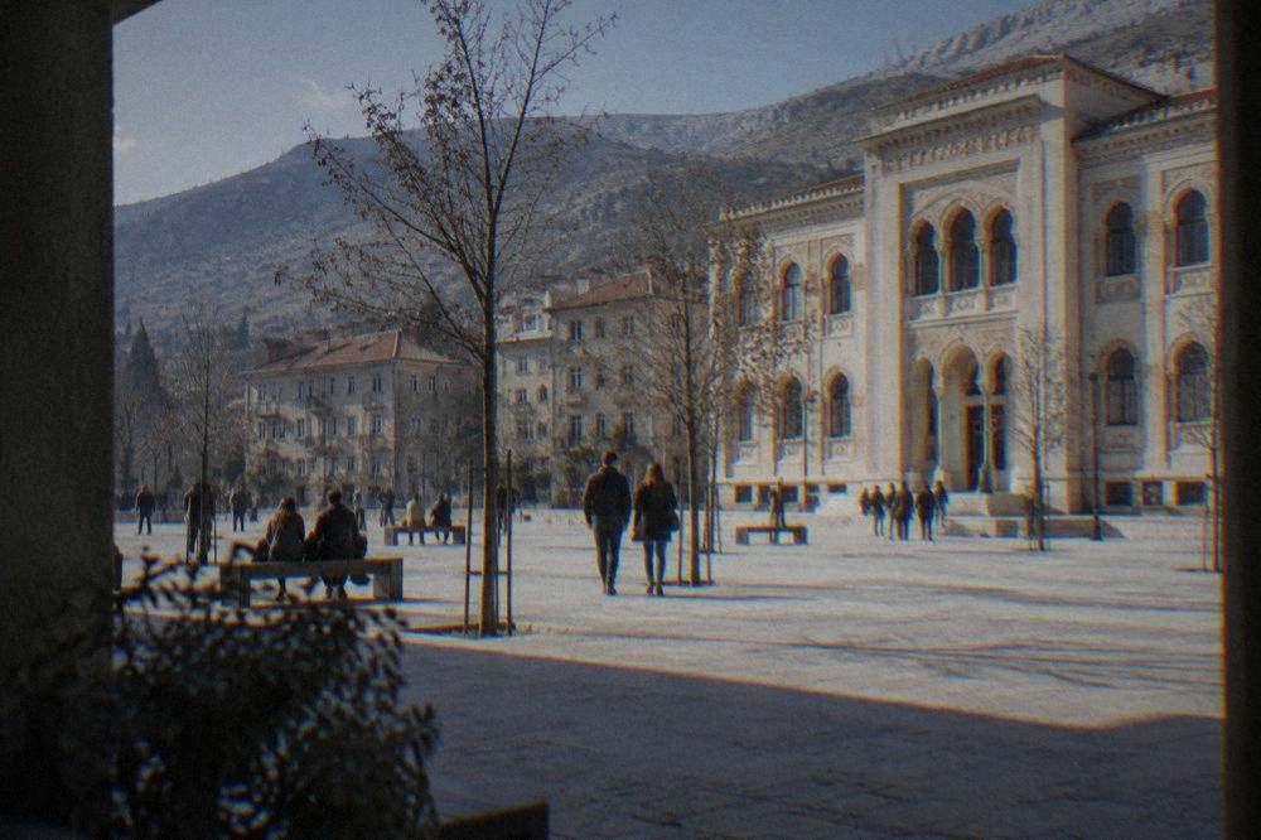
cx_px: 630
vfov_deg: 28.1
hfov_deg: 41.1
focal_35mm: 48
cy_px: 420
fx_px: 1681
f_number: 4.5
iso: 200
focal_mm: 48
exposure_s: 1/800
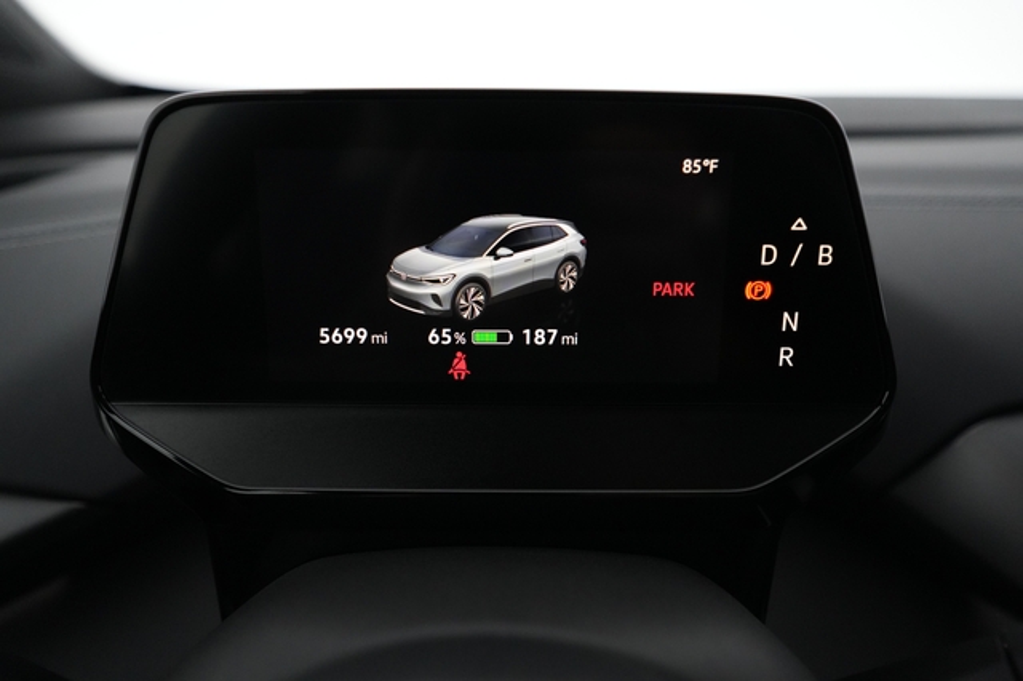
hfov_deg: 73.8
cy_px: 340
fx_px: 682
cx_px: 512
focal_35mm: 24
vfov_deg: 53.1
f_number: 2.8
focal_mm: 24
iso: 5000
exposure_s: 1/250
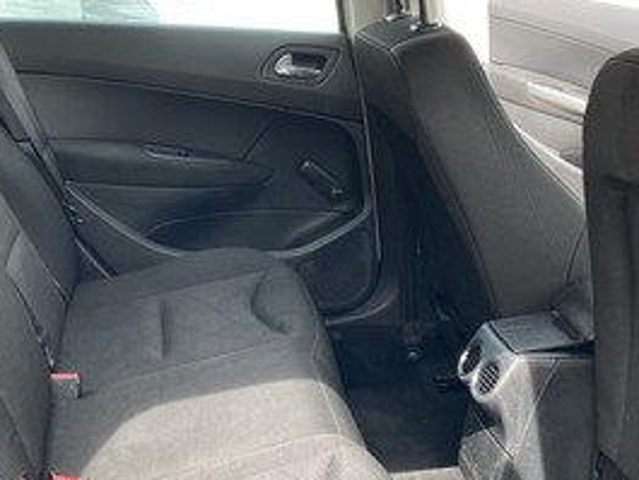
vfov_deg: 28.9
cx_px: 251
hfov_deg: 38.0
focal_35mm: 50
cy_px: 322
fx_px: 923
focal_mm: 4.25
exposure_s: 1/122
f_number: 1.8
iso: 40
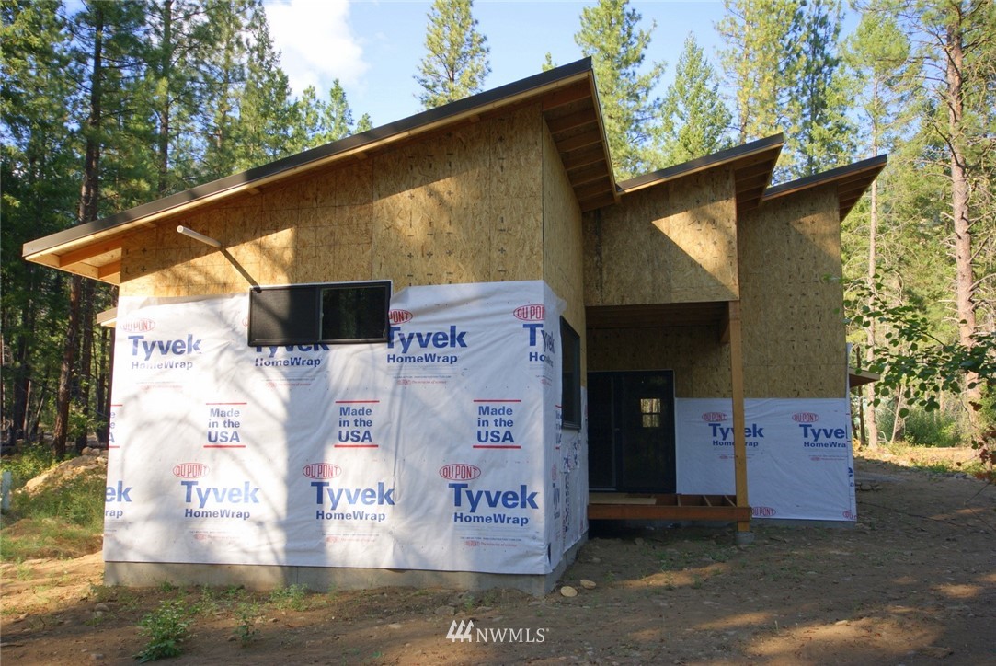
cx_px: 498
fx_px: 831
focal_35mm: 30
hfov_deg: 61.9
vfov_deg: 43.7
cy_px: 333
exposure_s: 1/100
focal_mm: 20
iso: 100
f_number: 5.6
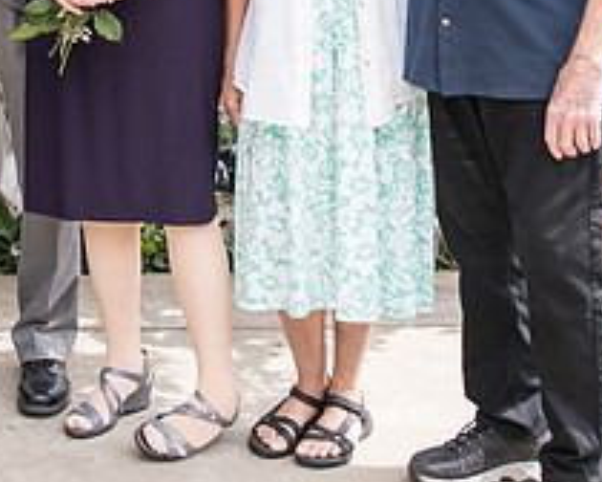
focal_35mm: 87
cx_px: 90
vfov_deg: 16.3
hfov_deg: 21.6
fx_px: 1550
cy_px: -216
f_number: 5
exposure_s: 1/500
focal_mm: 24
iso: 400
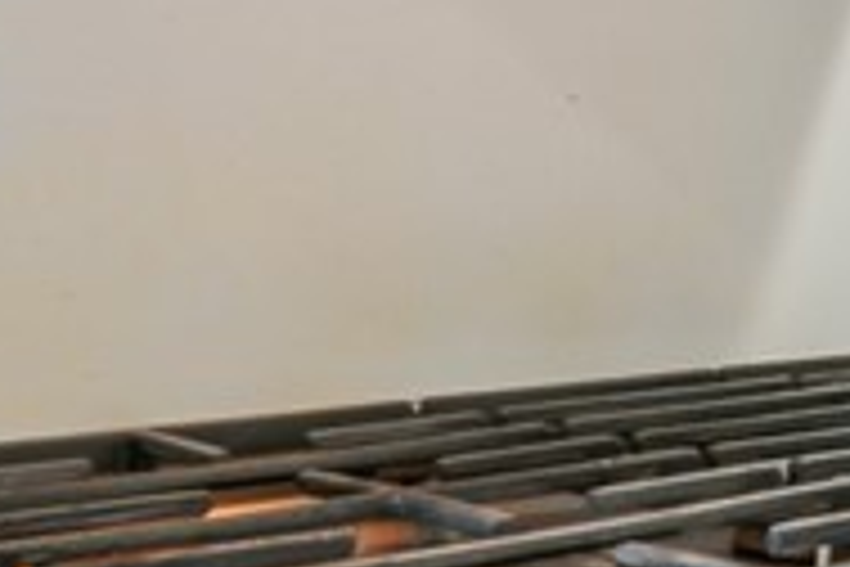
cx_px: 1257
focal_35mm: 92
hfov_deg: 19.4
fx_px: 2172
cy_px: 104
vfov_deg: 14.8
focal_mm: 16
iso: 50
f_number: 11
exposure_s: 1/2.5
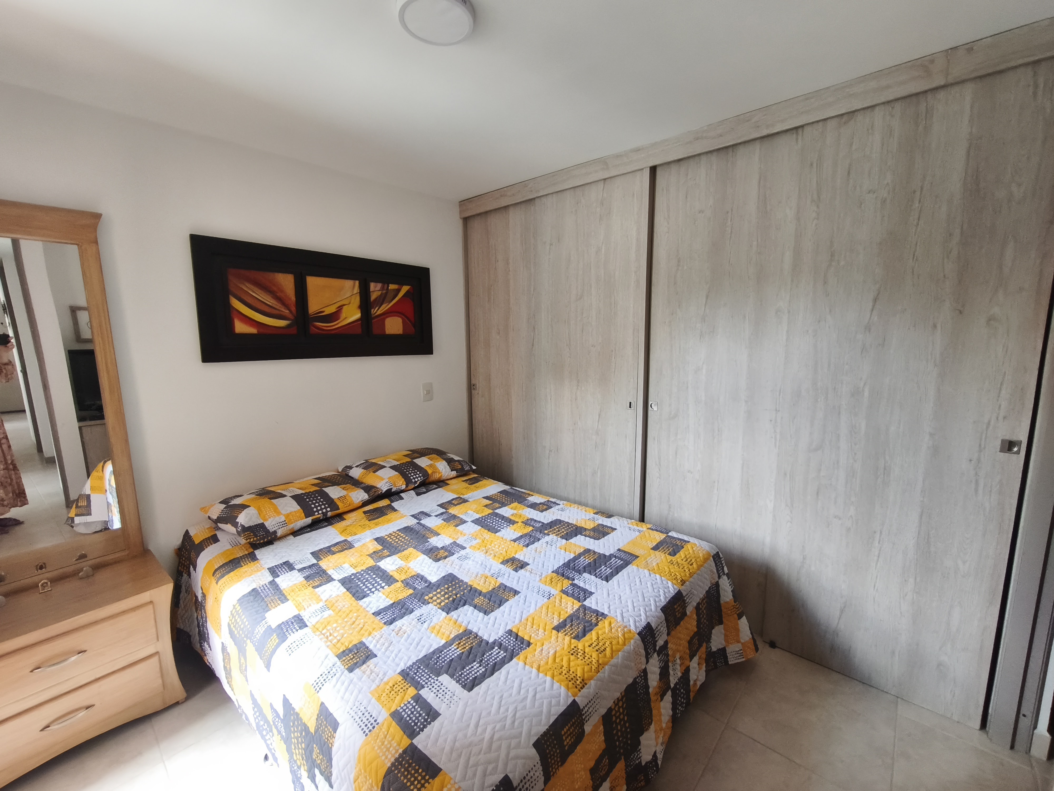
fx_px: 457
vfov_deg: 81.7
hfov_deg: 98.2
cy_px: 396
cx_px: 527
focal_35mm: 15
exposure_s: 1/40
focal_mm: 1.91
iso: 160
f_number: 2.2
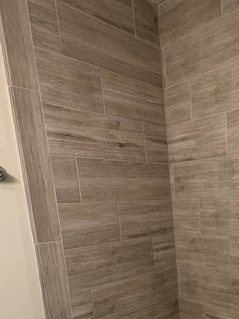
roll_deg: +2.4
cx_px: 215
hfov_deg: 39.8
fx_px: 304
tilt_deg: -10.5
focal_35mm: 33
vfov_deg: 51.6
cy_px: 259
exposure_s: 1/89
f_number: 2.2
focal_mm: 2.22
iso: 320
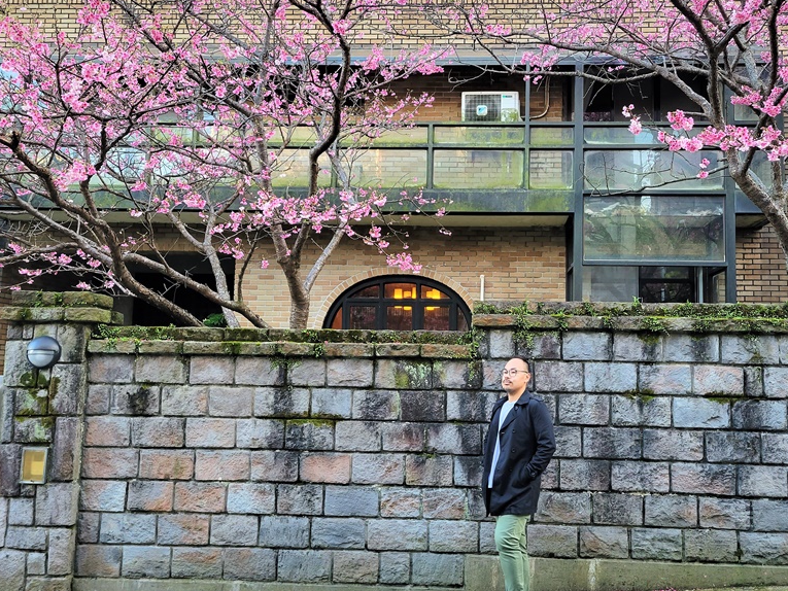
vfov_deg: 41.8
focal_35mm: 34
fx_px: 774
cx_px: 451
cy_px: 286
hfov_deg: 53.8
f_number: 1.8
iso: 80
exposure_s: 1/119
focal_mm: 5.4
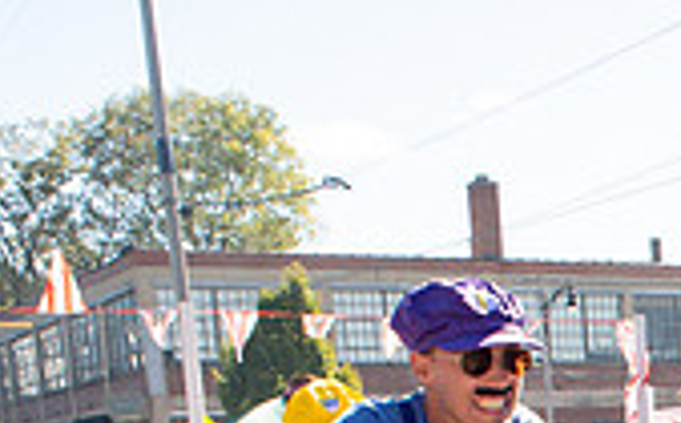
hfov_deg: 18.2
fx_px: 1816
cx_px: 1103
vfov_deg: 12.0
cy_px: 812
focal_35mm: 98
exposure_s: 1/320
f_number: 11
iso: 500
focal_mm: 24
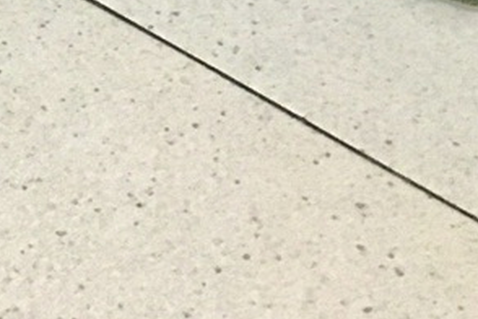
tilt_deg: -24.5
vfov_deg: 10.1
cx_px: -112
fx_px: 1633
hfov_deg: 15.9
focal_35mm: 123
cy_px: -369
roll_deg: -4.8
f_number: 2.2
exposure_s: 1/17
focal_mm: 4.15
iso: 500
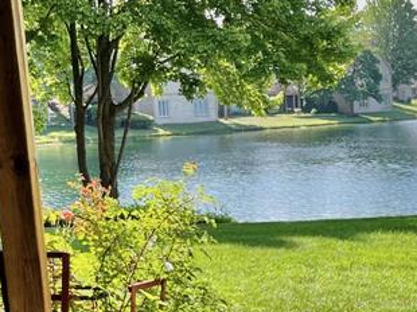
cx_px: 398
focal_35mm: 86
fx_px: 1035
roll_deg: +0.3
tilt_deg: -15.6
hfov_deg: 22.1
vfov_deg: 16.5
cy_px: 363
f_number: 1.6
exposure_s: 1/457
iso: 50
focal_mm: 5.1
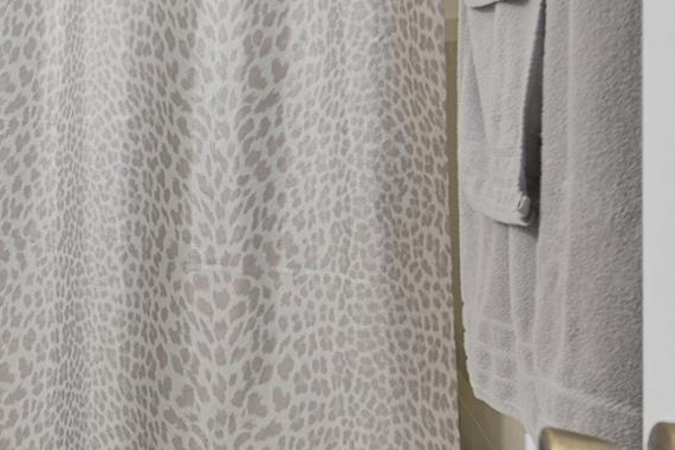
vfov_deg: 30.8
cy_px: 168
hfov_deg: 35.6
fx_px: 814
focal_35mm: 43
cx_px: -131
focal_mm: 15.5
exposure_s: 1/50
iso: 100
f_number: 4
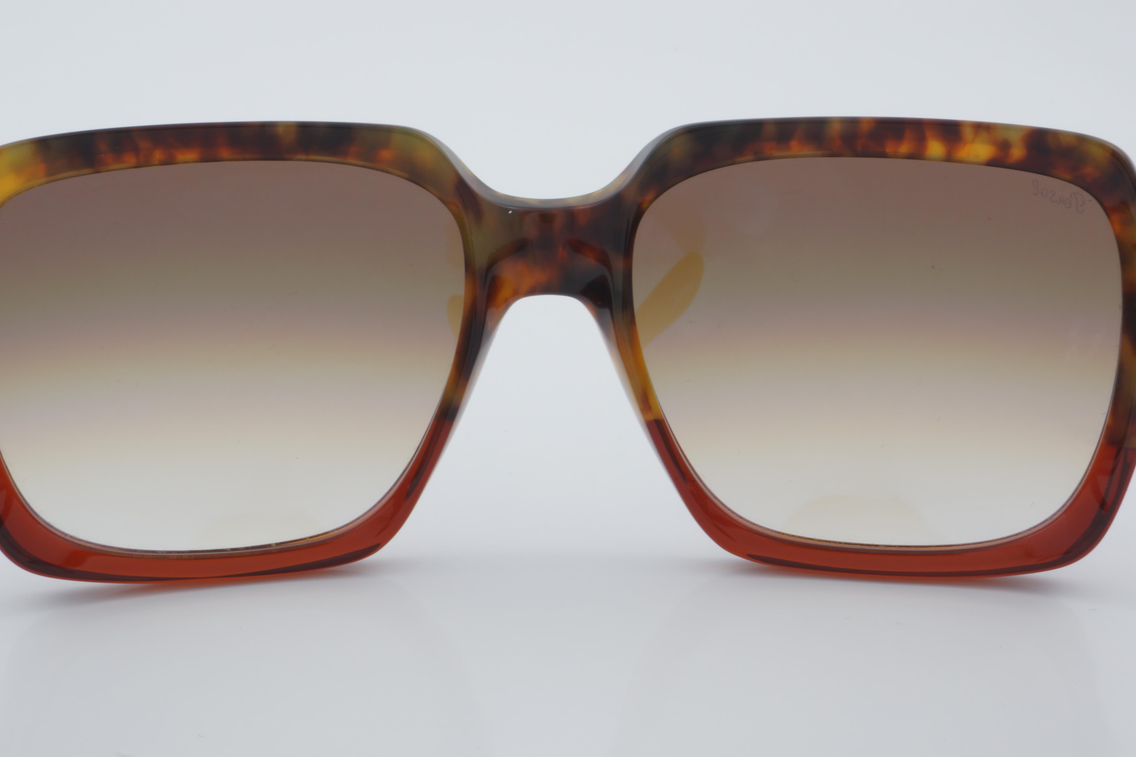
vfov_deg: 21.7
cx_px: 558
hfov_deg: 32.1
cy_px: 320
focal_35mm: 63
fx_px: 1975
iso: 100
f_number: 32
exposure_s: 1/4
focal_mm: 35
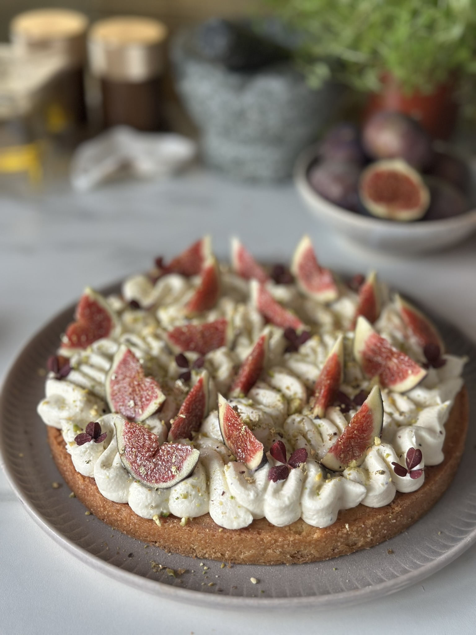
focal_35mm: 48
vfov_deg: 39.7
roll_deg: -1.9
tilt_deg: -35.4
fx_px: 880
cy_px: 318
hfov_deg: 30.3
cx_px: 238
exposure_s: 1/83
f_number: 1.78
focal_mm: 6.86
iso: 125
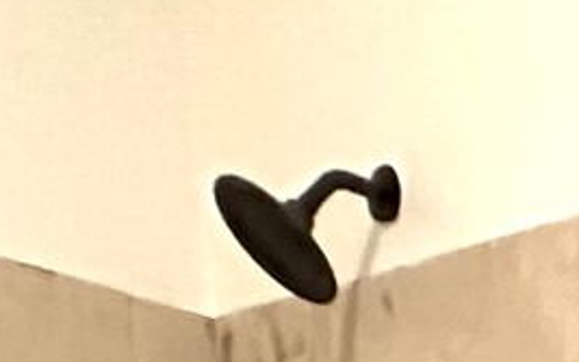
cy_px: 1311
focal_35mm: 114
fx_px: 1799
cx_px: 1013
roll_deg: -0.5
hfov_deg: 15.8
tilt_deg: -12.0
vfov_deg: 8.3
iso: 800
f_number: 2.2
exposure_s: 1/60
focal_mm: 2.22
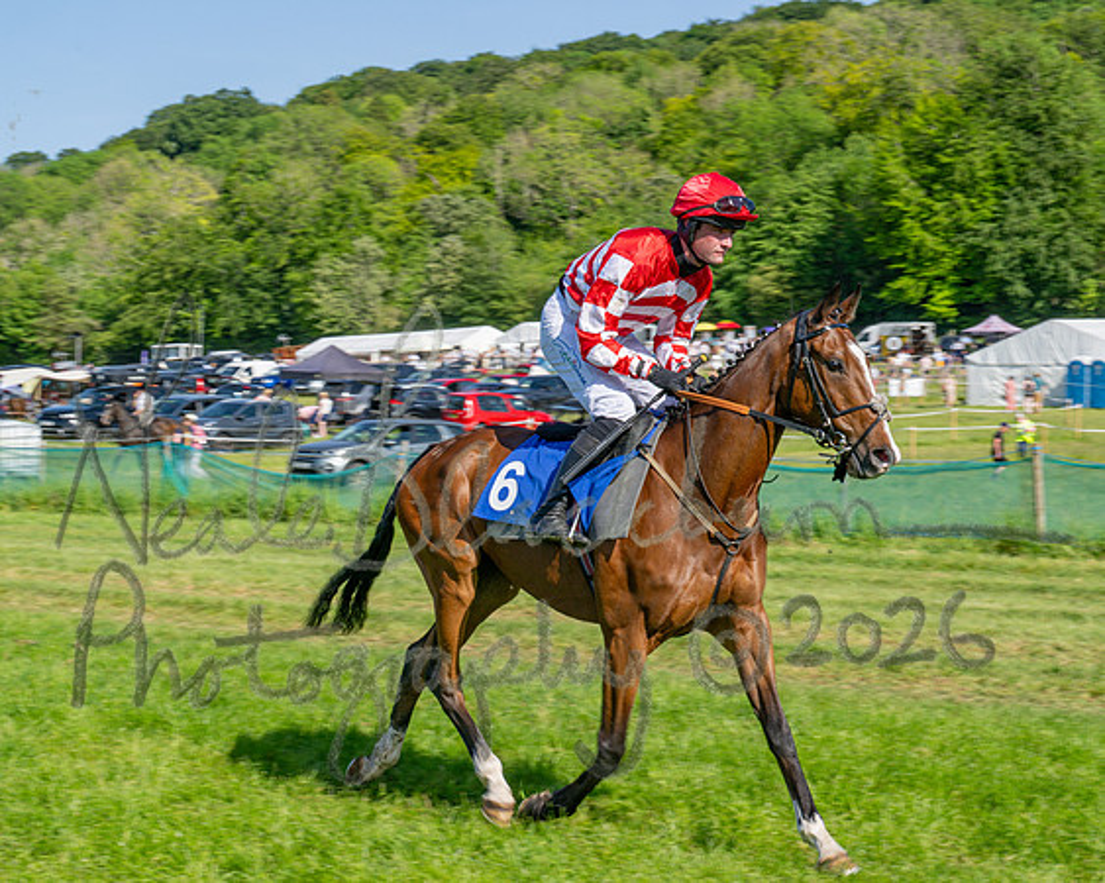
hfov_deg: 24.2
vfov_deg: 19.4
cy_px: 442
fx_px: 2579
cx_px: 552
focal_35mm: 79
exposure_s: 1/160
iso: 100
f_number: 16
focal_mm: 70
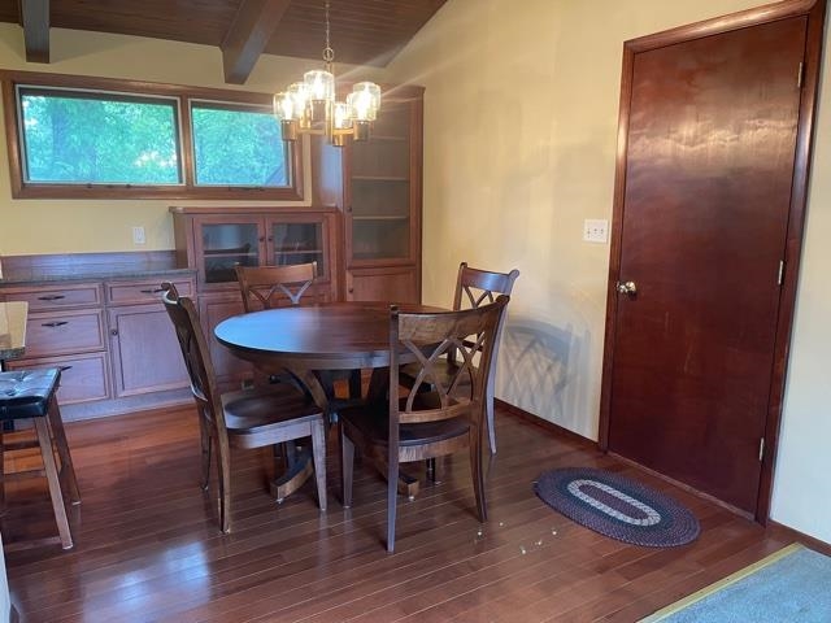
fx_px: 624
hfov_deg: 67.3
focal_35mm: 26
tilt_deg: -11.3
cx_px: 416
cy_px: 312
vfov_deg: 53.1
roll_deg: -0.5
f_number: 1.6
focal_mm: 5.1
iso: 320
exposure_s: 1/60
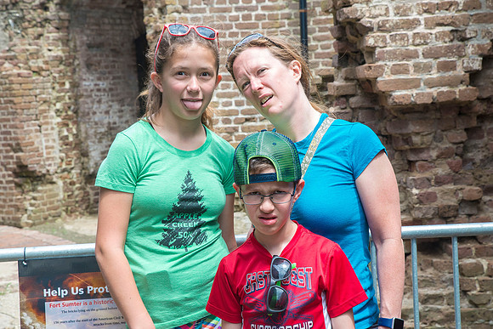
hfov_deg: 31.0
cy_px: 164
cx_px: 246
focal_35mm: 65
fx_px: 890
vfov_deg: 20.9
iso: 800
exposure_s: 1/320
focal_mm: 65
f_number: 10
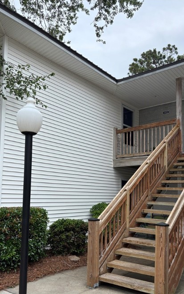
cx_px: 100
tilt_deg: +4.9
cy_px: 169
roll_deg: -1.0
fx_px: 257
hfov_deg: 39.4
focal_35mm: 32
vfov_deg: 59.4
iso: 50
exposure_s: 1/1362
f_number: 1.6
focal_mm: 5.96
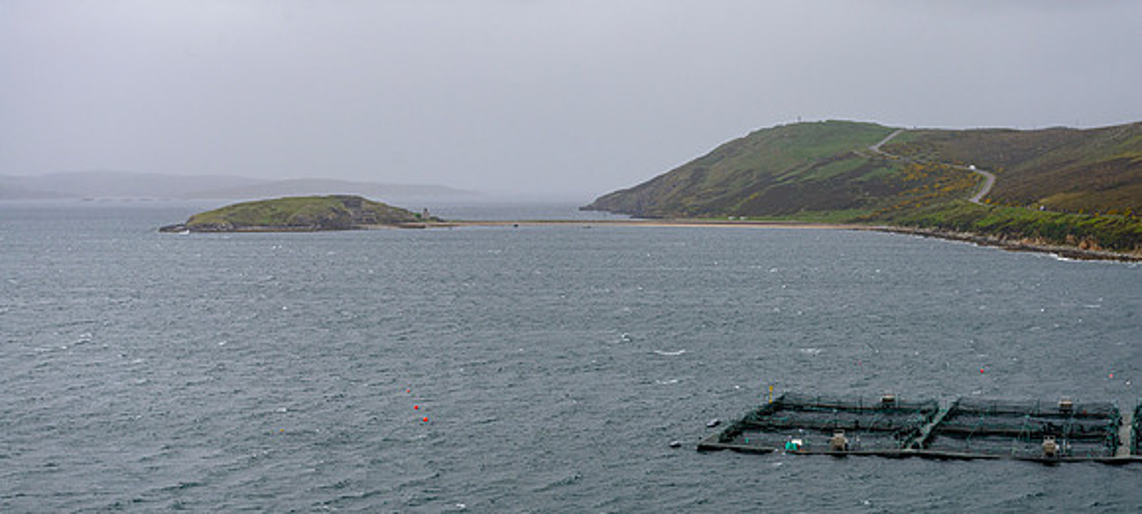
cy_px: 232
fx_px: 2221
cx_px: 571
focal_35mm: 77
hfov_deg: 28.8
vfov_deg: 13.2
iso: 250
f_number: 5.6
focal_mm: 70
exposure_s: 1/800
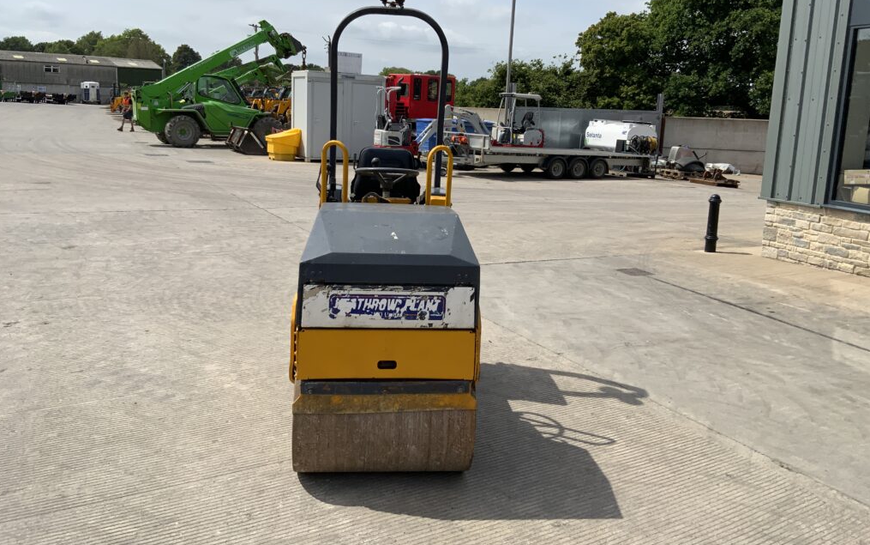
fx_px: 735
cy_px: 237
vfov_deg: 40.5
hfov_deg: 61.2
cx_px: 433
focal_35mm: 31
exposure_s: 1/2959
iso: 16
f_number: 1.8
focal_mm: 3
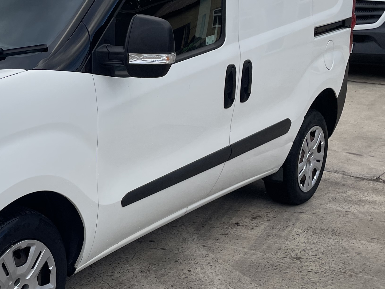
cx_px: -14
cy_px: 137
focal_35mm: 64
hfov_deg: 28.1
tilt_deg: -12.3
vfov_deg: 22.9
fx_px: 712
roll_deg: -1.3
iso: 32
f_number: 1.6
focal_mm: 4.2
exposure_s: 1/703
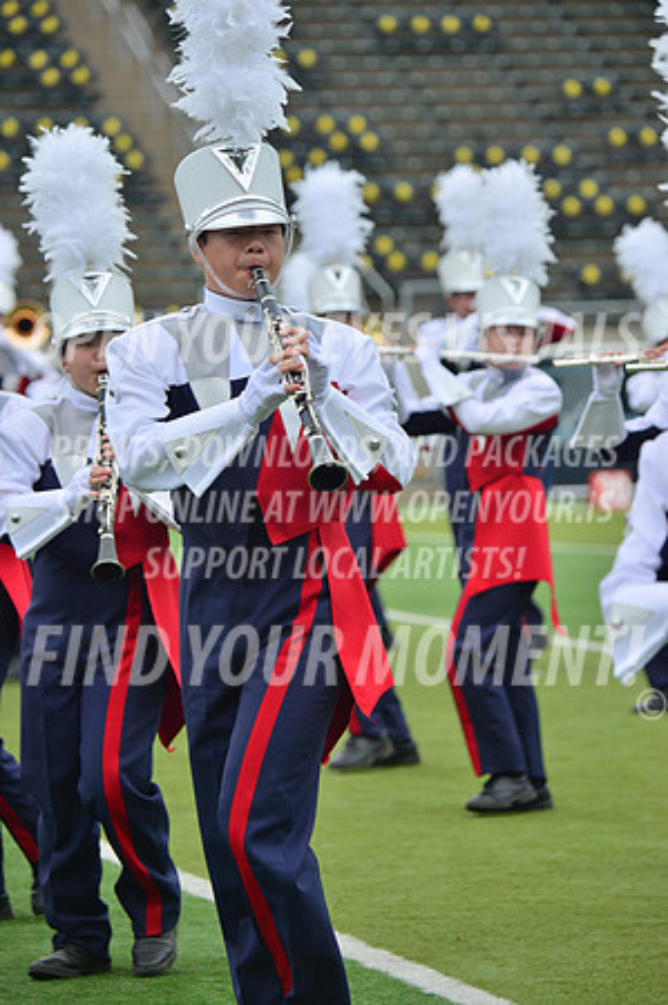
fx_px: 5858
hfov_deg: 6.5
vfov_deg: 9.8
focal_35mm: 210
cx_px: 334
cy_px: 502
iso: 200
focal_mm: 210
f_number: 5.6
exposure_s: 1/800
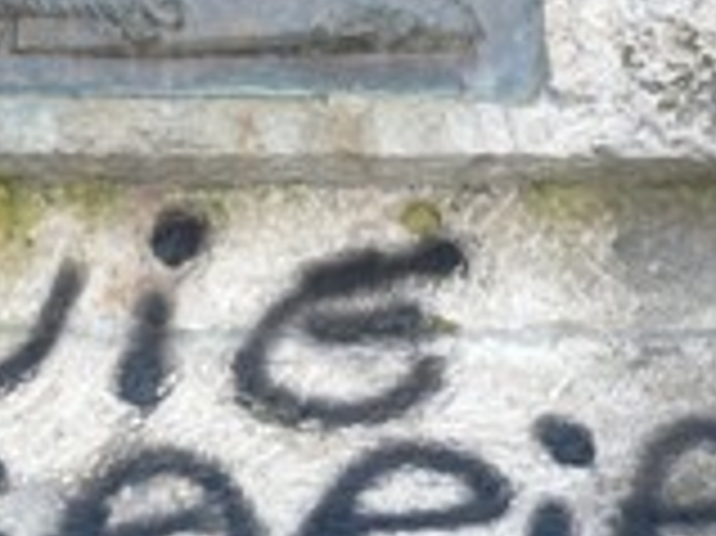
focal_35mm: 97
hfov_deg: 19.9
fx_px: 2005
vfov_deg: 15.2
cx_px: 77
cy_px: 207
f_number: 2.8
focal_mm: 5.8
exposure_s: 1/250
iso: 100
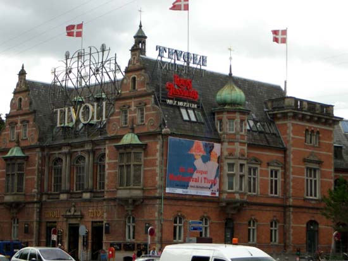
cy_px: 130
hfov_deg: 22.2
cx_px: 174
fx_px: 885
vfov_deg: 16.8
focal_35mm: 88
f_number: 4.4
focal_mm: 14.6
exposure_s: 1/800
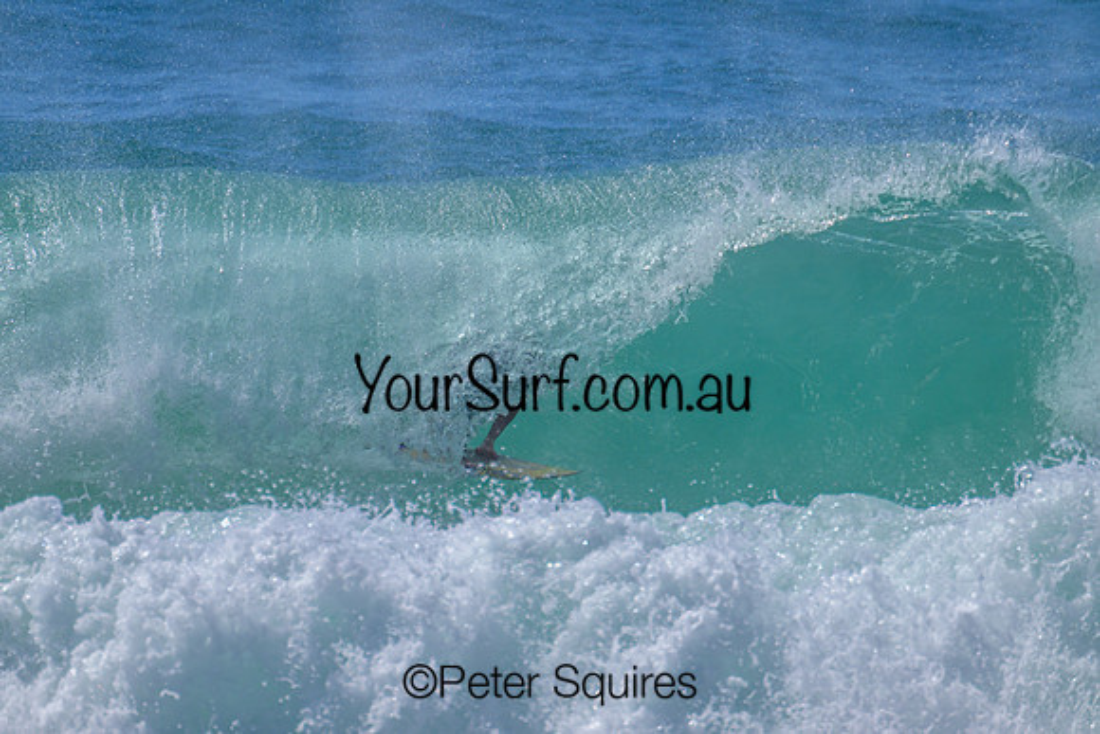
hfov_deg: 2.3
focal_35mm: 907
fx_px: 27722
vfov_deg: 1.5
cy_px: 349
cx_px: 476
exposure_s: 1/2000
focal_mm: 800
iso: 500
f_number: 11
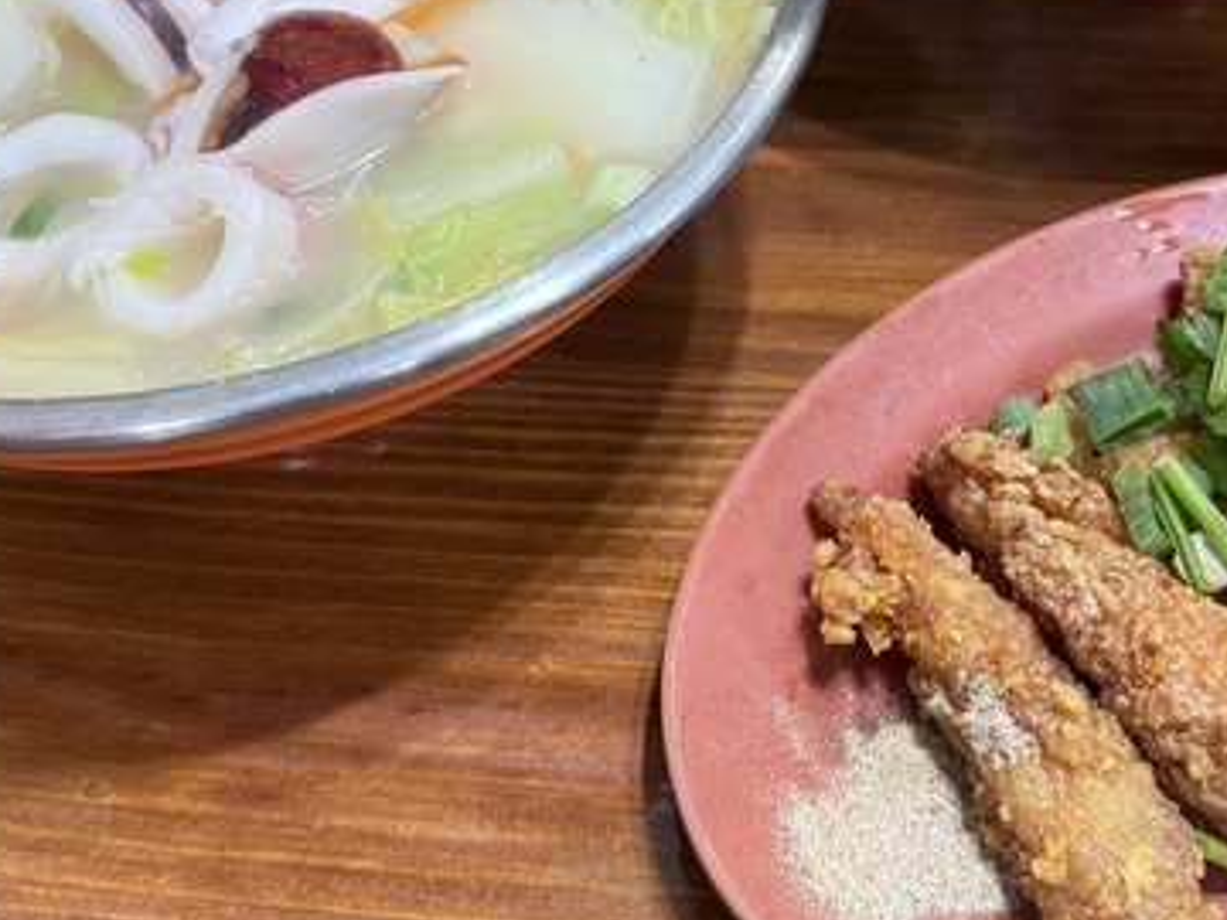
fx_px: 1701
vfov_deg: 29.7
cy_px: 218
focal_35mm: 48
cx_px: 743
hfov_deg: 39.5
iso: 250
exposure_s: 1/60
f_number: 1.78
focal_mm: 6.76
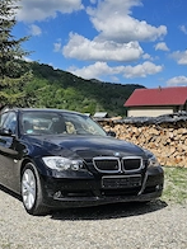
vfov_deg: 40.3
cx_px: 97
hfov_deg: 30.9
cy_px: 145
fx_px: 339
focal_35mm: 47
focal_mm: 6.3
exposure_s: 1/1488
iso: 10
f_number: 1.7
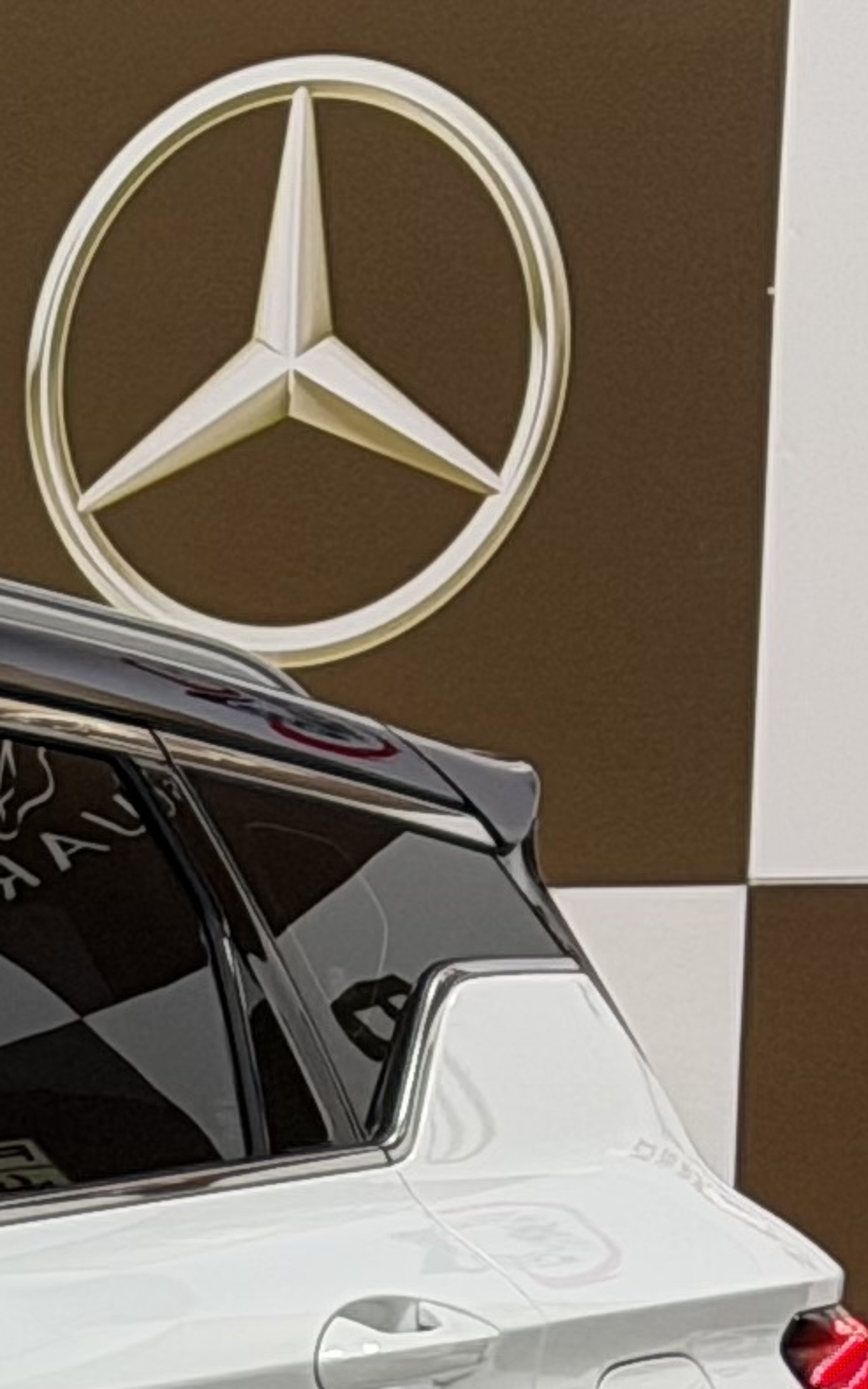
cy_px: 1944
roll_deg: -0.8
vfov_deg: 7.9
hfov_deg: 4.8
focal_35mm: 260
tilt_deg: -4.1
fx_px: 9843
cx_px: -2004
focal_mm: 6.76
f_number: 1.78
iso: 100
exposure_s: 1/50
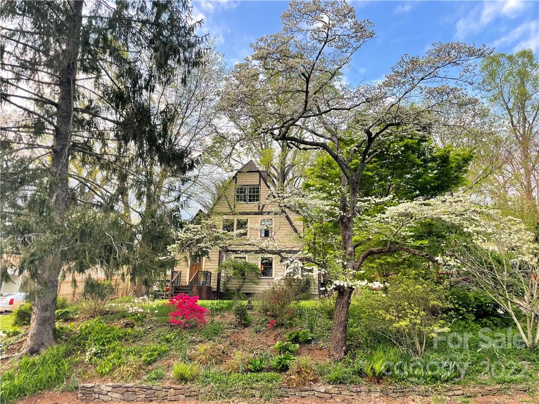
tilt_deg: +16.0
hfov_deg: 67.3
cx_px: 270
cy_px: 202
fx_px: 405
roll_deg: -1.4
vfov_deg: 53.1
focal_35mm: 26
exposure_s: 1/163
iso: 32
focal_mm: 4.2
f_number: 1.6
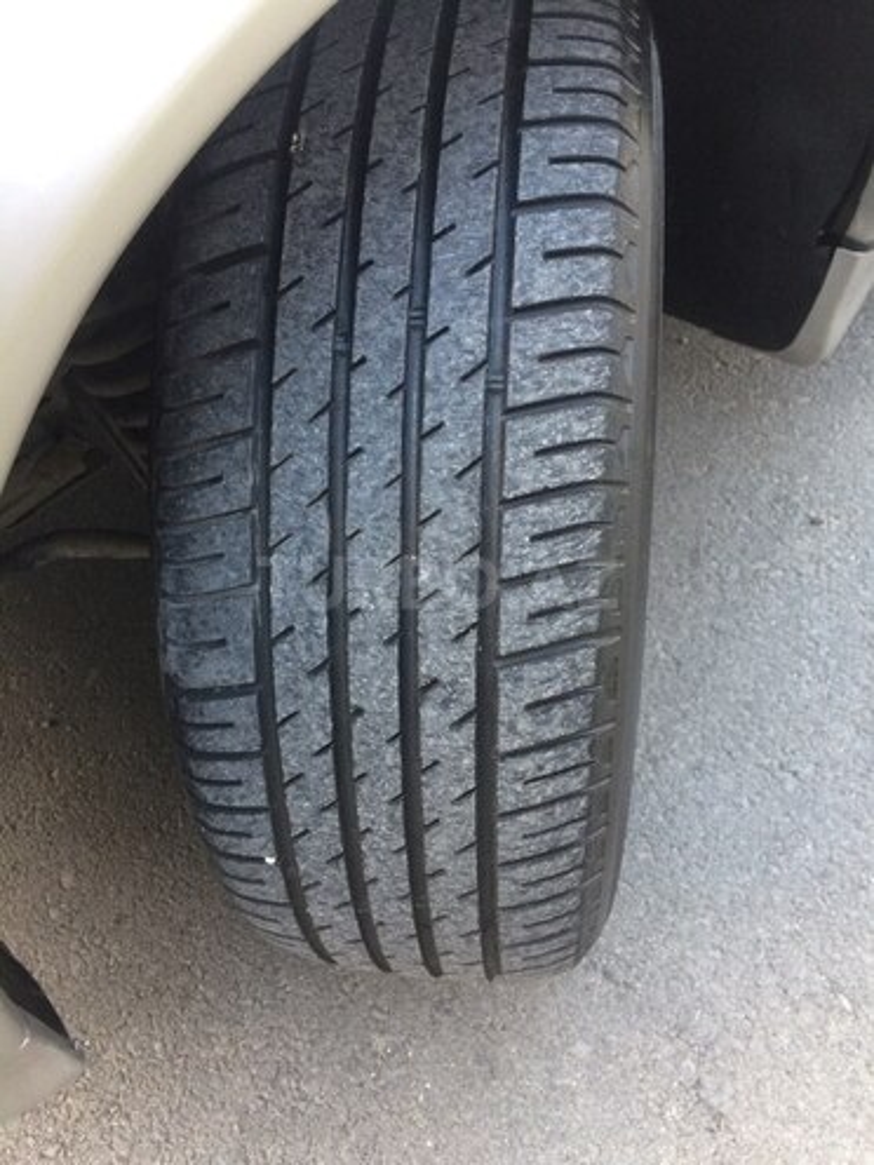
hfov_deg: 48.2
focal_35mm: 29
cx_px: 437
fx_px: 976
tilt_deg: -54.7
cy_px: 582
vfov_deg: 61.7
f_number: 2.2
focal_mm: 4.15
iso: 125
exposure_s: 1/33
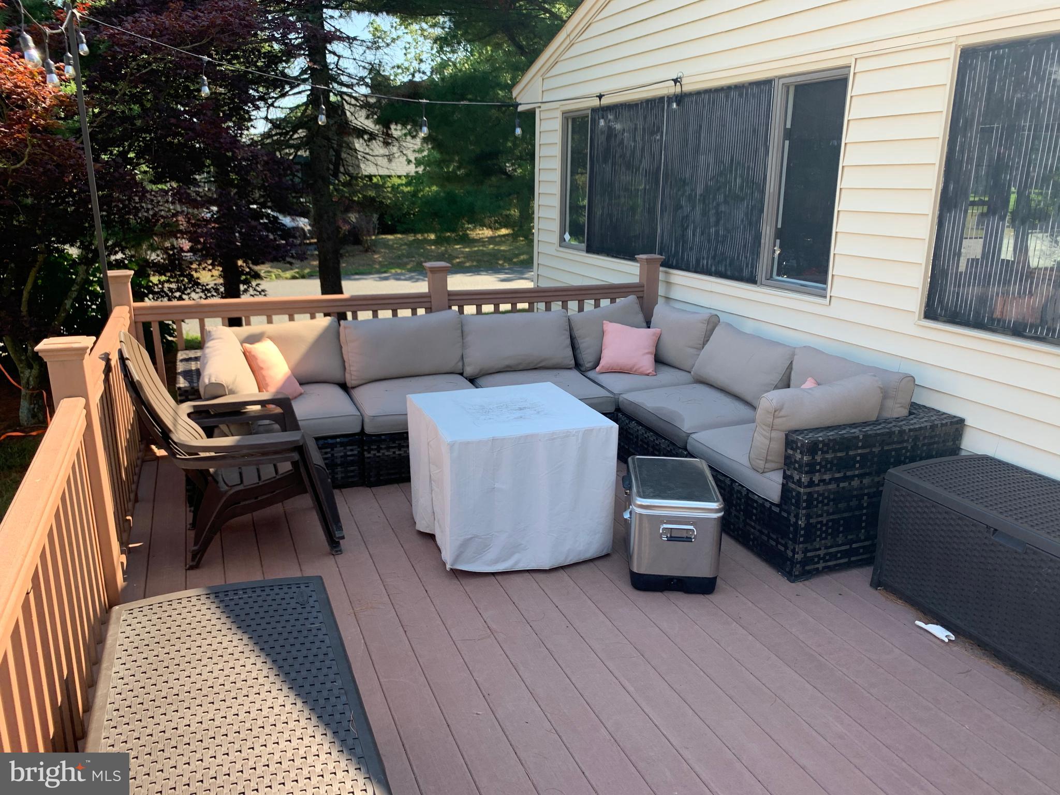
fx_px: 796
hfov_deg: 67.3
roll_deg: -1.9
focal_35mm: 26
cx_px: 530
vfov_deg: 53.1
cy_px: 398
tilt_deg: -15.4
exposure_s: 1/292
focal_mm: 4.25
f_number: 1.8
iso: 25
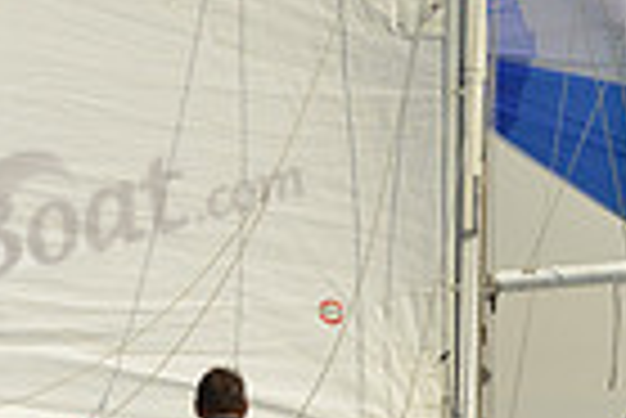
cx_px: 540
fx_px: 5083
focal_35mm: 292
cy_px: 416
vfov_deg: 4.7
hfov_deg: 7.0
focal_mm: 70
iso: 320
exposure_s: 1/1250
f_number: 9
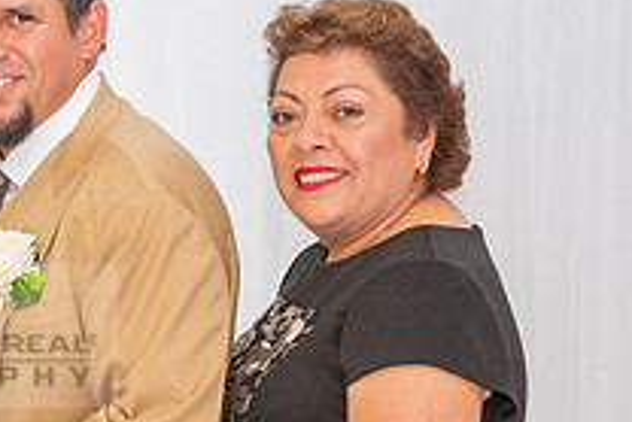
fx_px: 3004
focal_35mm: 171
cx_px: -158
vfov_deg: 8.0
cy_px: 315
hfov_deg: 11.7
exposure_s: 1/125
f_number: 2.8
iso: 640
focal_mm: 55
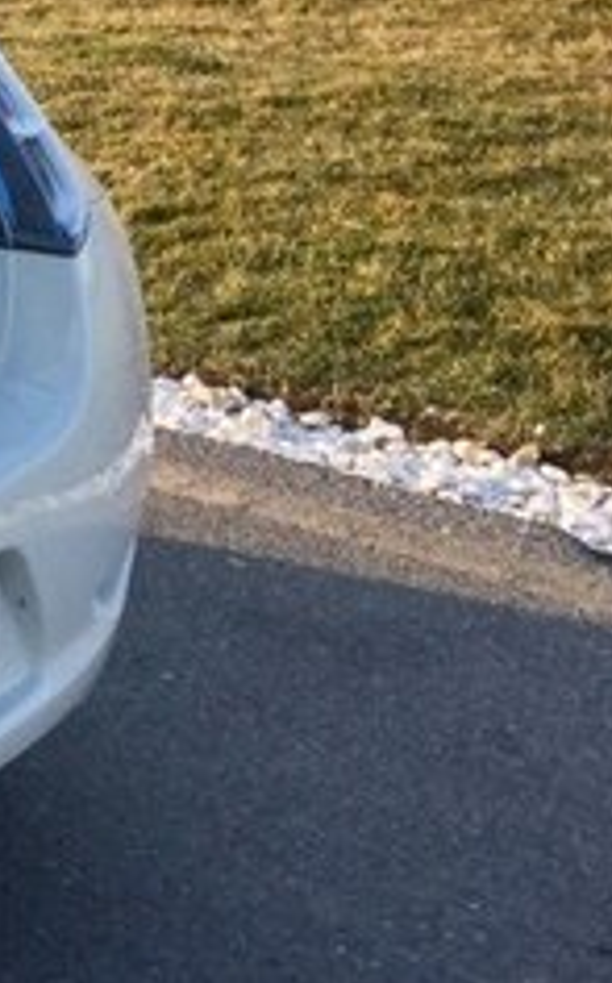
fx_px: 2461
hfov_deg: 12.9
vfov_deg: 22.1
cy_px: 127
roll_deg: +1.2
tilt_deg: -10.9
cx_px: -466
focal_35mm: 92
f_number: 2.4
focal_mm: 3.3
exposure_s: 1/399
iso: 25
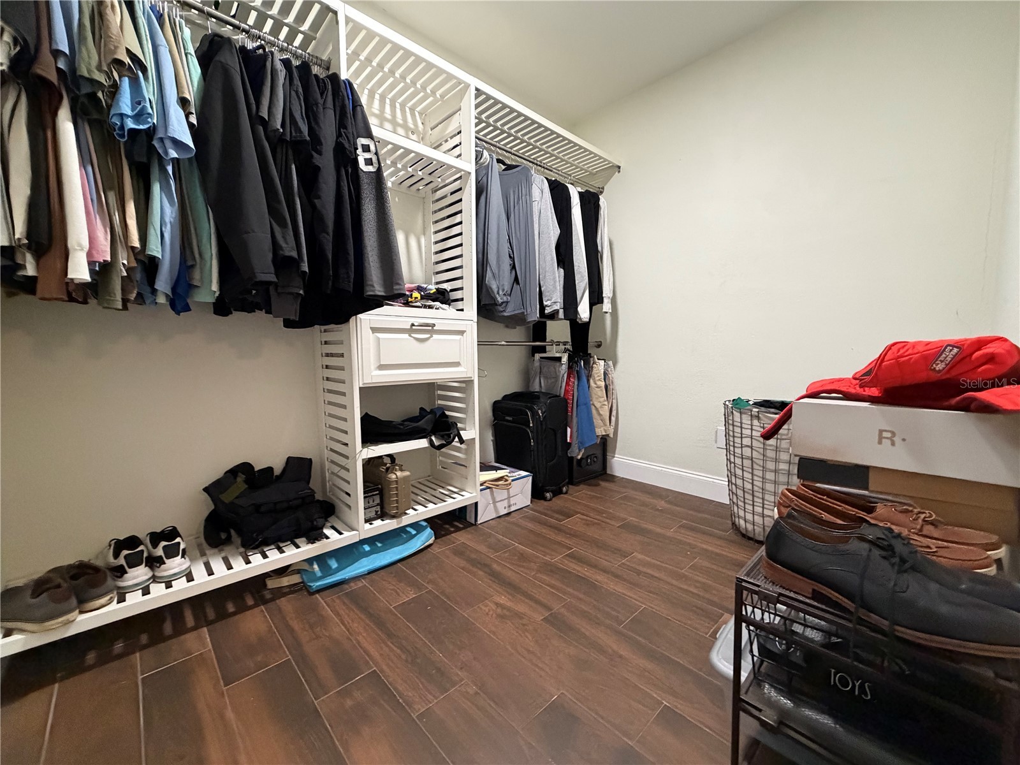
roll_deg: +0.5
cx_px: 510
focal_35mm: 14
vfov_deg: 85.7
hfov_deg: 102.1
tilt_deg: -4.7
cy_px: 382
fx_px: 413
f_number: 2.2
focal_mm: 2.22
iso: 640
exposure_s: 1/60
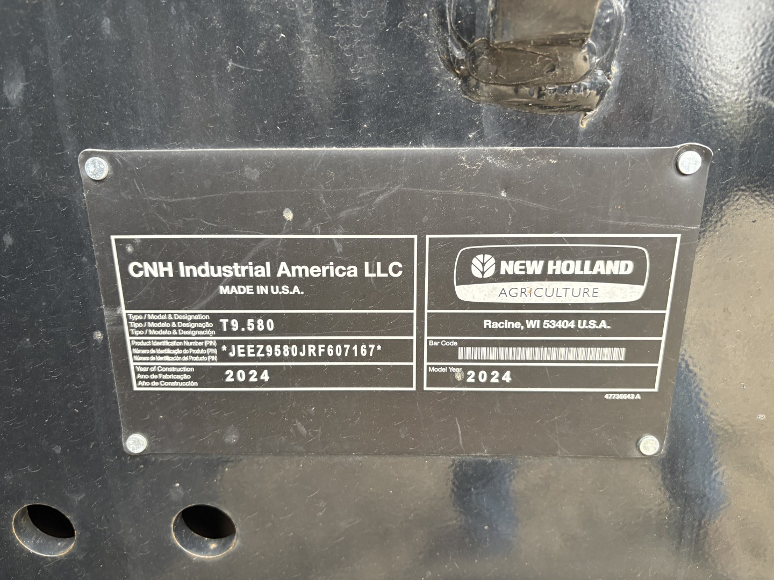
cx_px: 387
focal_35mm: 26
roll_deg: +2.5
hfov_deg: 67.3
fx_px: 581
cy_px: 290
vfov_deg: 53.1
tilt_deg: -16.5
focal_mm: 5.96
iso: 200
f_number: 1.6
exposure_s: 1/60
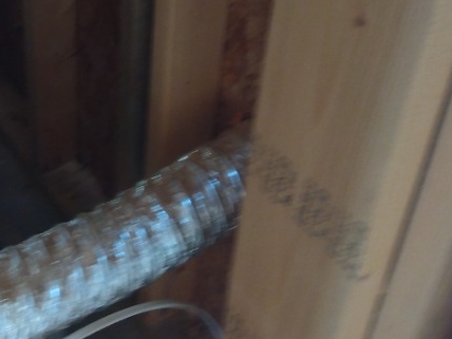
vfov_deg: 32.3
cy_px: 49
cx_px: 79
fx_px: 561
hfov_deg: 41.6
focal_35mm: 43
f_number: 2
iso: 313
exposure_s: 1/30
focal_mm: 3.54
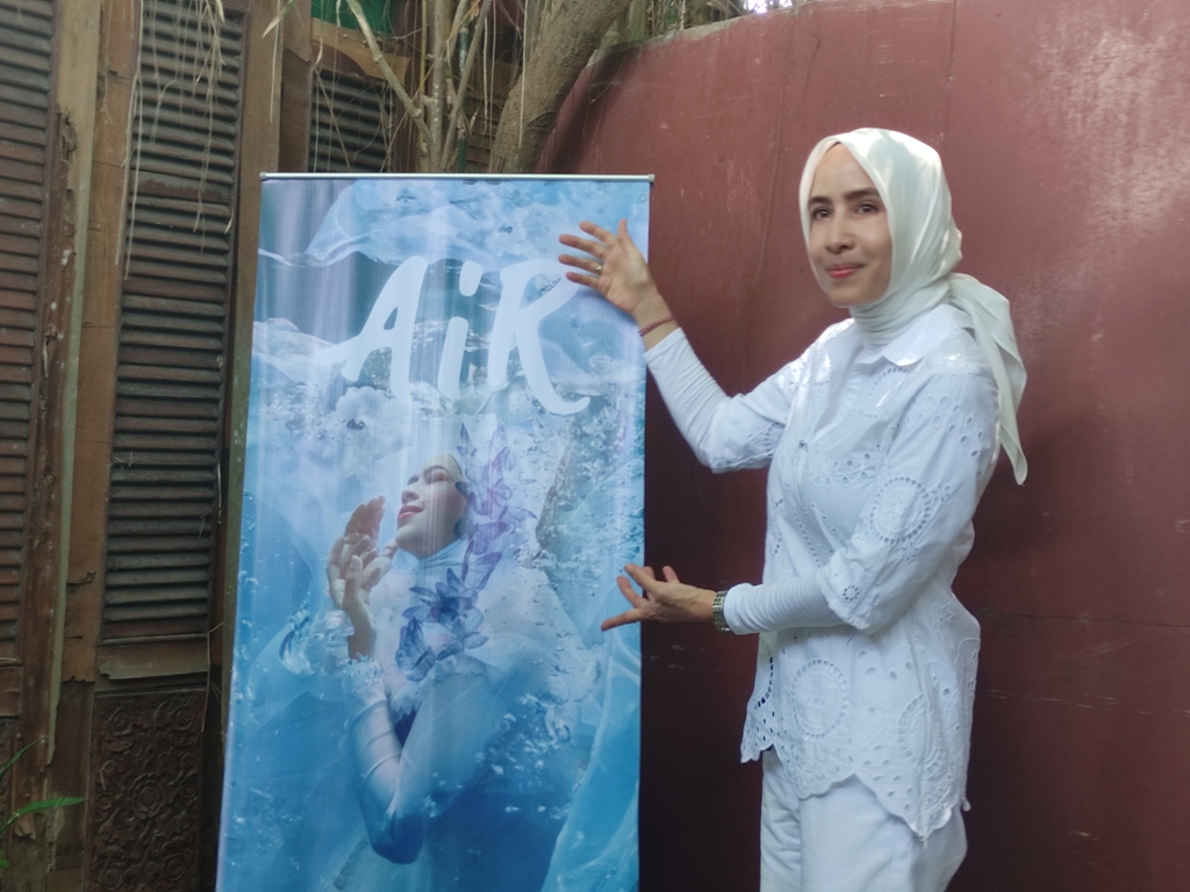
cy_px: 446
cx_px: 595
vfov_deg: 54.9
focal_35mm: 25
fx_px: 859
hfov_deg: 69.4
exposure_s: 1/50
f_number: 1.89
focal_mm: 5.43
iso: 204
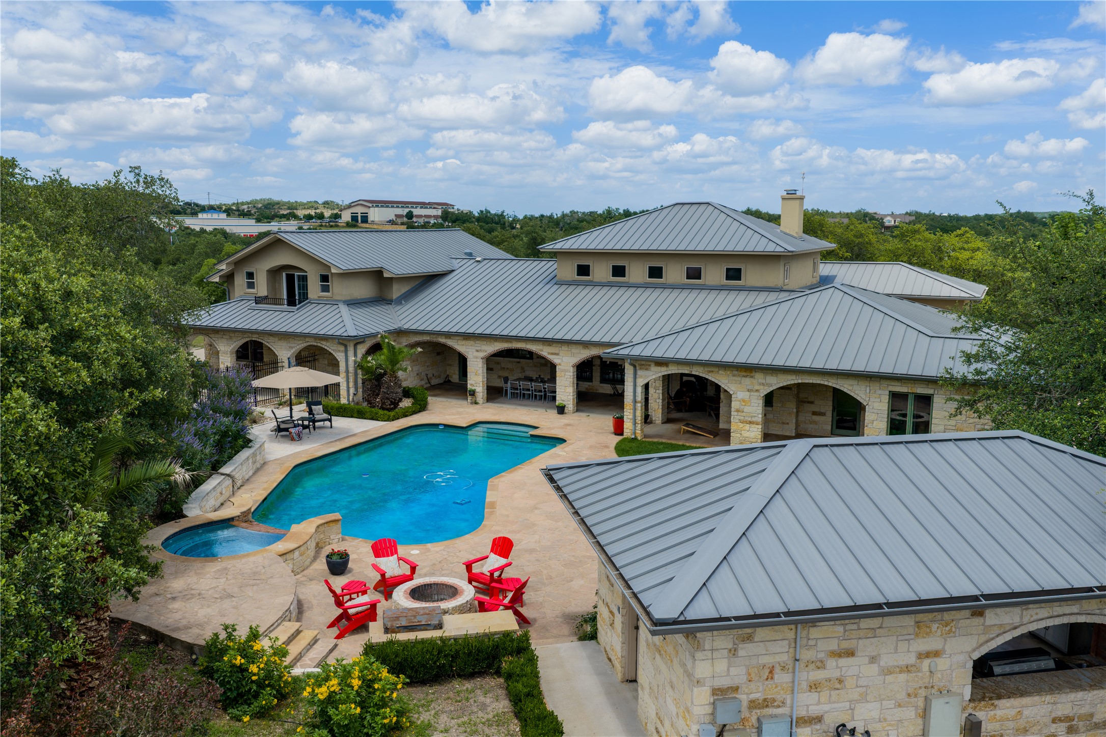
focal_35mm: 28
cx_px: 553
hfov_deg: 65.5
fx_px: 860
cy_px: 368
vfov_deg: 46.4
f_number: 3.2
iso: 100
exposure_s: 1/500
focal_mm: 14.45
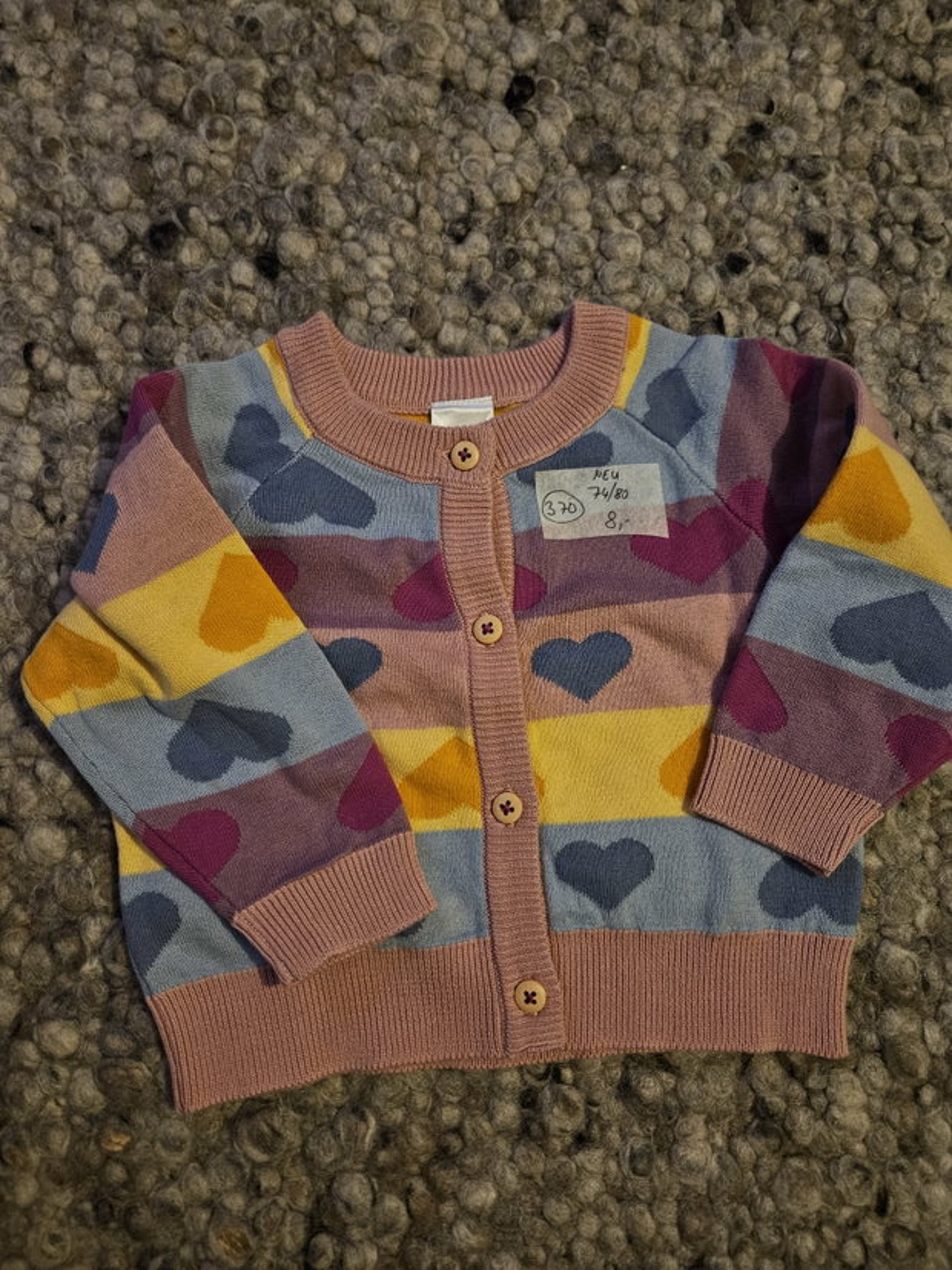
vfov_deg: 73.9
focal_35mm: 23
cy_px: 635
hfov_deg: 58.9
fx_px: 844
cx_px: 476
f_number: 1.8
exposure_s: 1/25
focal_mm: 5.4
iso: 800
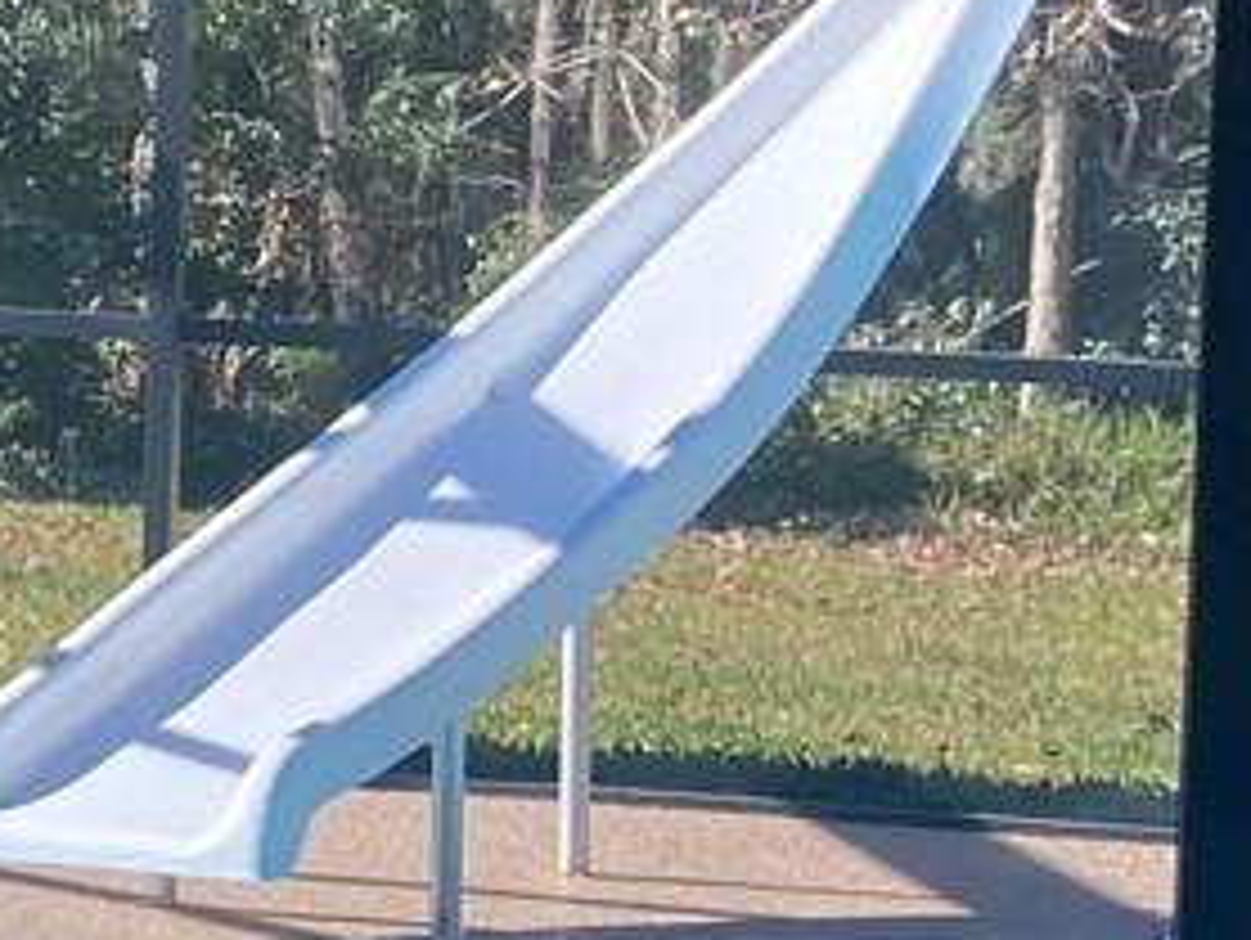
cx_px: -1341
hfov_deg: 11.0
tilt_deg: -3.6
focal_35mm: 161
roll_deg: -1.9
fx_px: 5823
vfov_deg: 9.2
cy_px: 265
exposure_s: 1/476
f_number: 1.8
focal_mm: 3.99
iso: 20
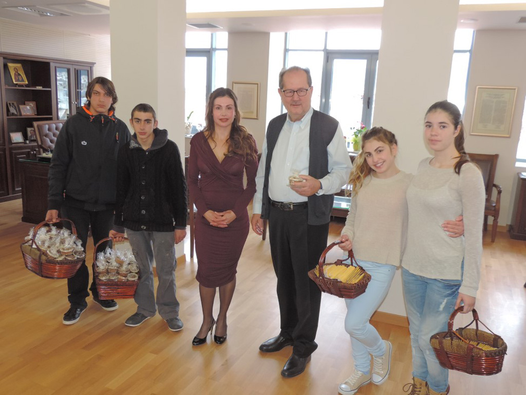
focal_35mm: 30
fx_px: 456
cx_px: 263
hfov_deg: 60.0
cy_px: 198
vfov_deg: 46.8
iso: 250
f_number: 3.1
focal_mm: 5.3
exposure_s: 1/40
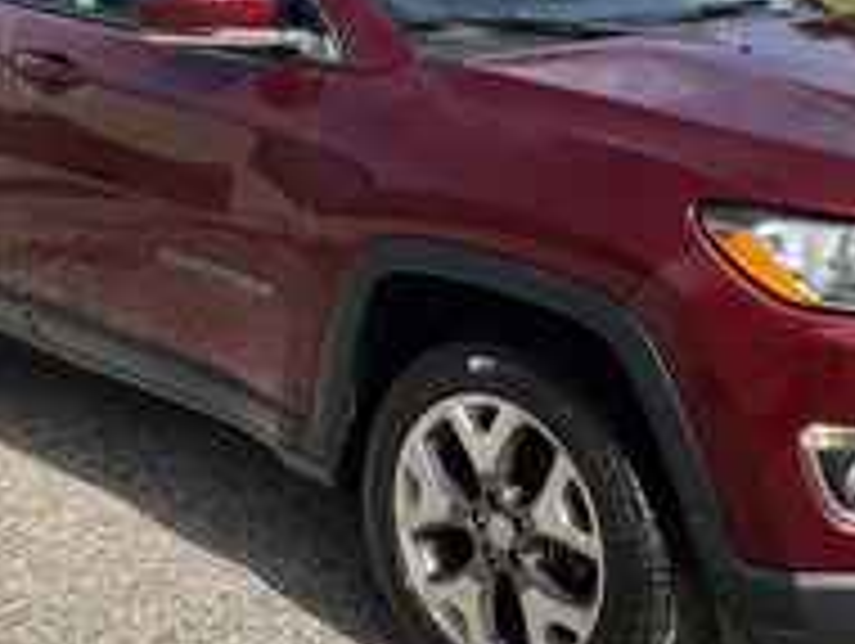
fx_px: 1509
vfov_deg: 23.9
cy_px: 189
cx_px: 572
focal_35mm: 61
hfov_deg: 31.4
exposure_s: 1/1250
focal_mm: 3
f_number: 1.8
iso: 25
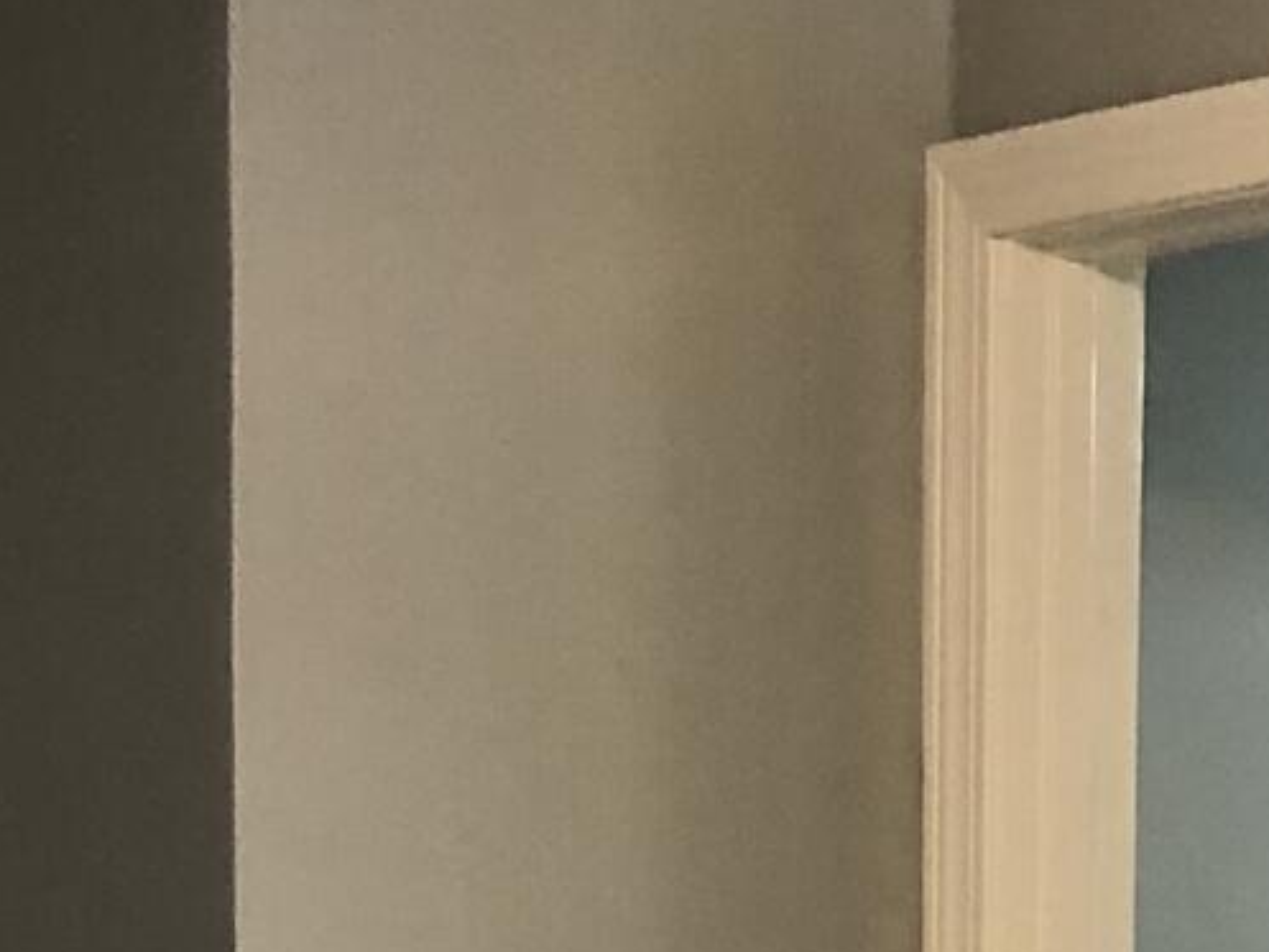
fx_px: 6197
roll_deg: +0.2
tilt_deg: -7.8
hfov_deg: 11.7
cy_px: 2246
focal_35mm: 169
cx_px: 725
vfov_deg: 8.1
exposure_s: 1/15
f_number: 1.8
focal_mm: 4
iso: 50
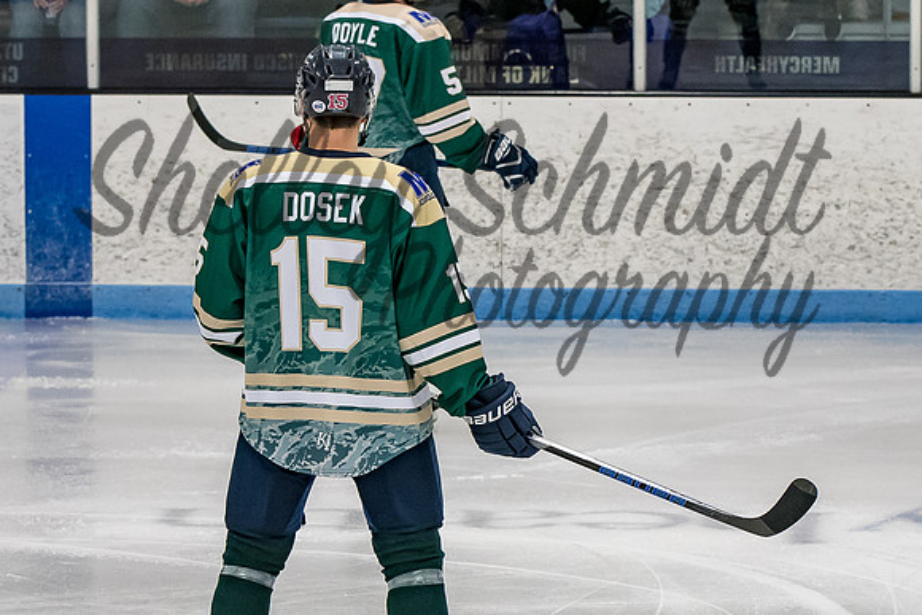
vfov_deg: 6.0
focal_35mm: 230
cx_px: 442
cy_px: 232
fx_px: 5880
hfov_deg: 9.0
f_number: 4
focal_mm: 90
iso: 2500
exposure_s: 1/800
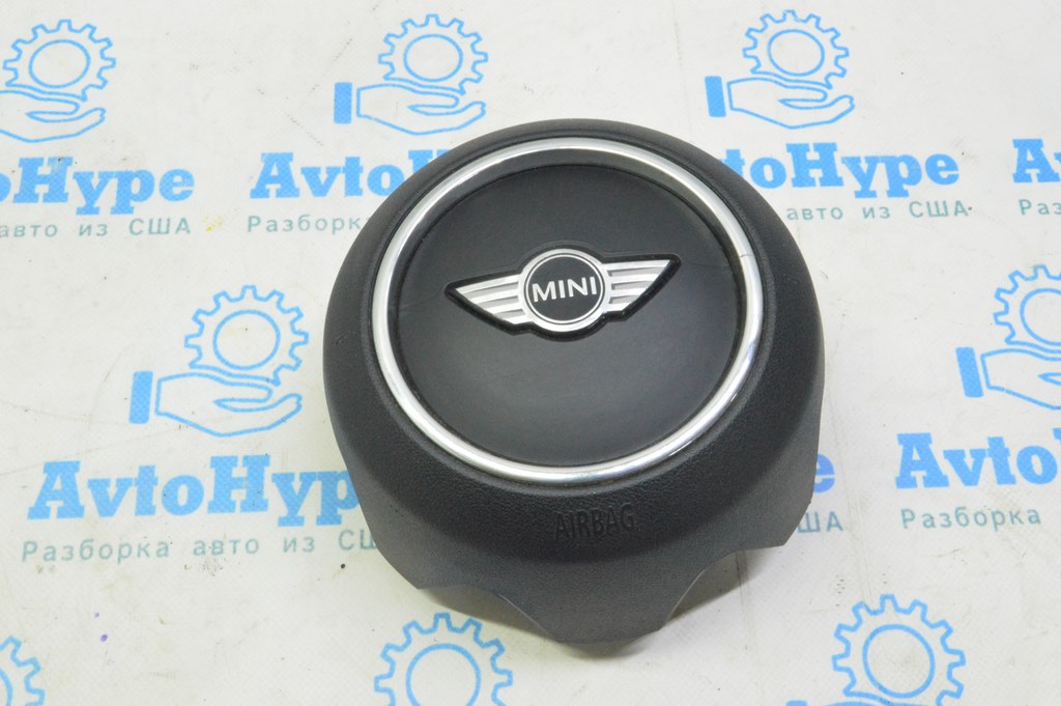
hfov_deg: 46.4
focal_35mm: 42
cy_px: 353
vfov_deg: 31.8
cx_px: 530
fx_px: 1237
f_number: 20
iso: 6400
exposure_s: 1/20
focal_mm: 28
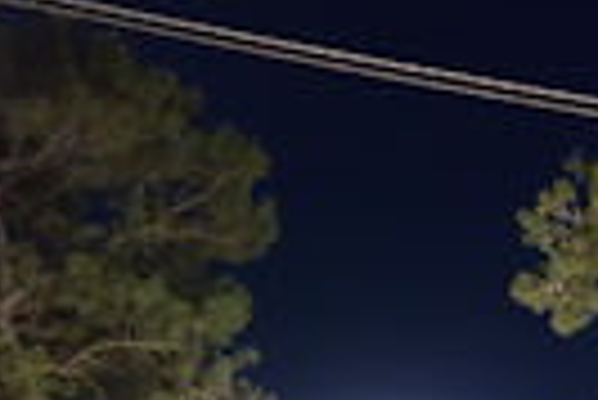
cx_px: 647
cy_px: 591
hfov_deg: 26.0
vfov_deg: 17.2
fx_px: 1197
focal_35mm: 72
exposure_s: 1/10
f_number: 1.8
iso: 800
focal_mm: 8.8
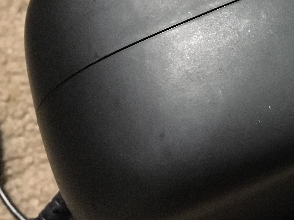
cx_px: 309
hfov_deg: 26.3
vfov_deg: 20.1
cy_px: -35
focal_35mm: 69
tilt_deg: -55.3
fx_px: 586
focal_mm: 4.15
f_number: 2.2
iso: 640
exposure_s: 1/15
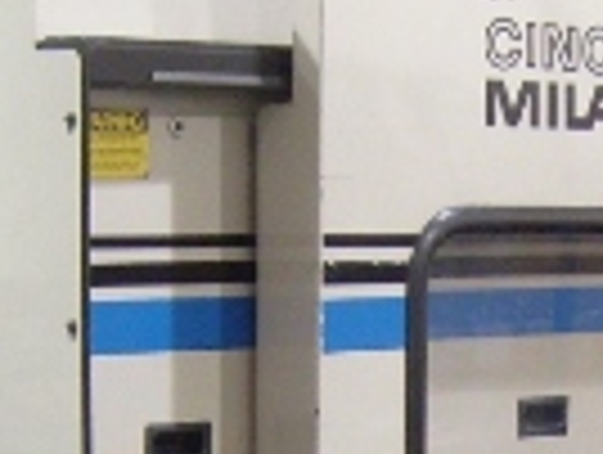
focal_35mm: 167
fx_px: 2914
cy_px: 746
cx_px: 644
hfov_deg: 11.7
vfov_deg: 8.6
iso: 200
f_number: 2.8
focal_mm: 5.8
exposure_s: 1/10
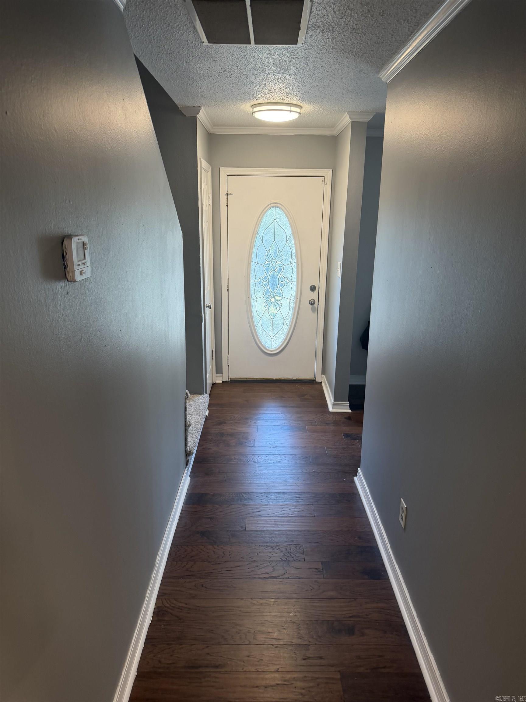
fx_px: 486
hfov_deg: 56.8
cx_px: 263
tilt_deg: -16.8
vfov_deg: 71.6
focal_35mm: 24
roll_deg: -1.0
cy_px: 351
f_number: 1.78
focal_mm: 6.76
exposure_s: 1/60
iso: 160
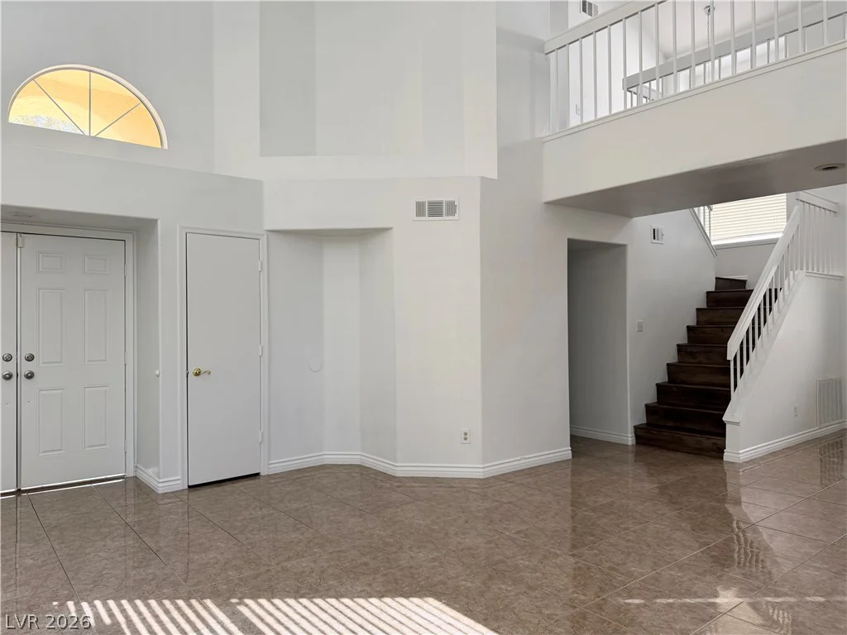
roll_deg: +0.1
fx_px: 587
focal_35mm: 24
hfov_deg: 71.6
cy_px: 318
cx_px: 424
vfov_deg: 56.8
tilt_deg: -0.1
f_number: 1.78
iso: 100
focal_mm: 6.76
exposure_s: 1/196
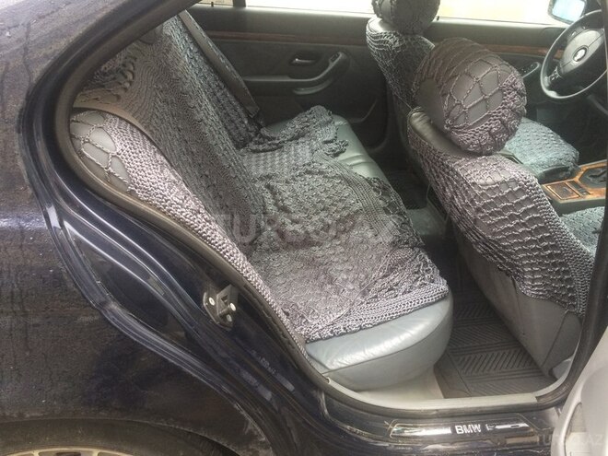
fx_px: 509
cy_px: 228
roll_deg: -2.8
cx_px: 304
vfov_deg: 48.2
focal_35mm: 29
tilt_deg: -34.1
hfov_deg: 61.7
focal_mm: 4.15
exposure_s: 1/33
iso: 64
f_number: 2.2
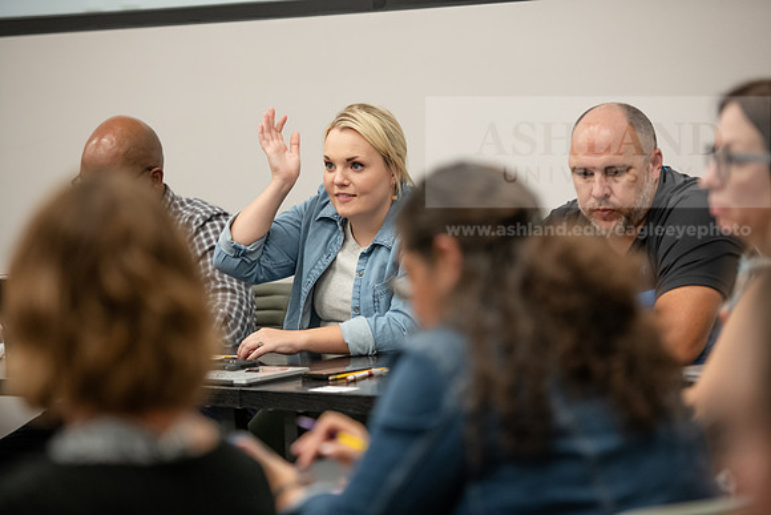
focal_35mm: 135
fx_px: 2892
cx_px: 386
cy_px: 258
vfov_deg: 10.2
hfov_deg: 15.2
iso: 1250
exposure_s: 1/200
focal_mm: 135
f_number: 2.8
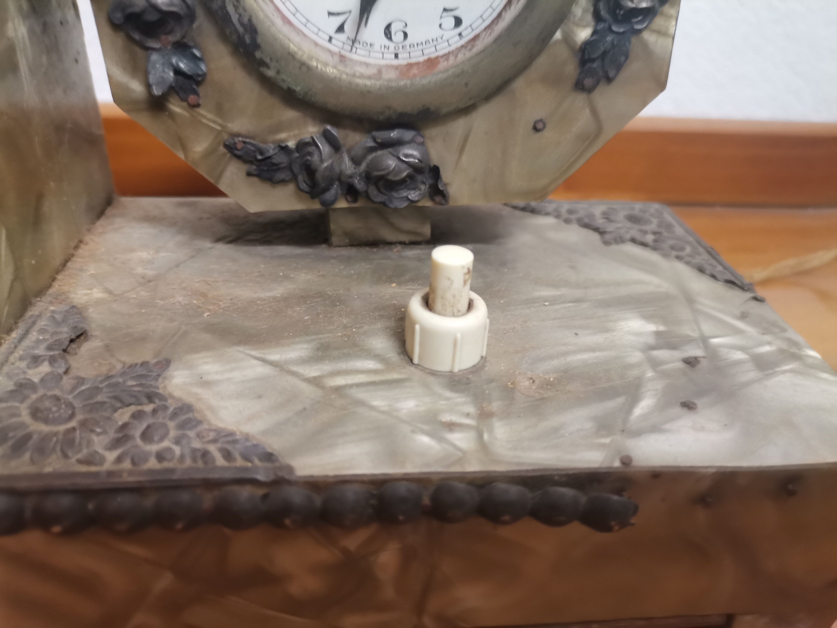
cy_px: 314
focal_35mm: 26
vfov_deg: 53.1
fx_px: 629
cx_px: 418
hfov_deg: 67.3
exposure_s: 1/25
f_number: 1.8
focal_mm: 4.75
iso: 640
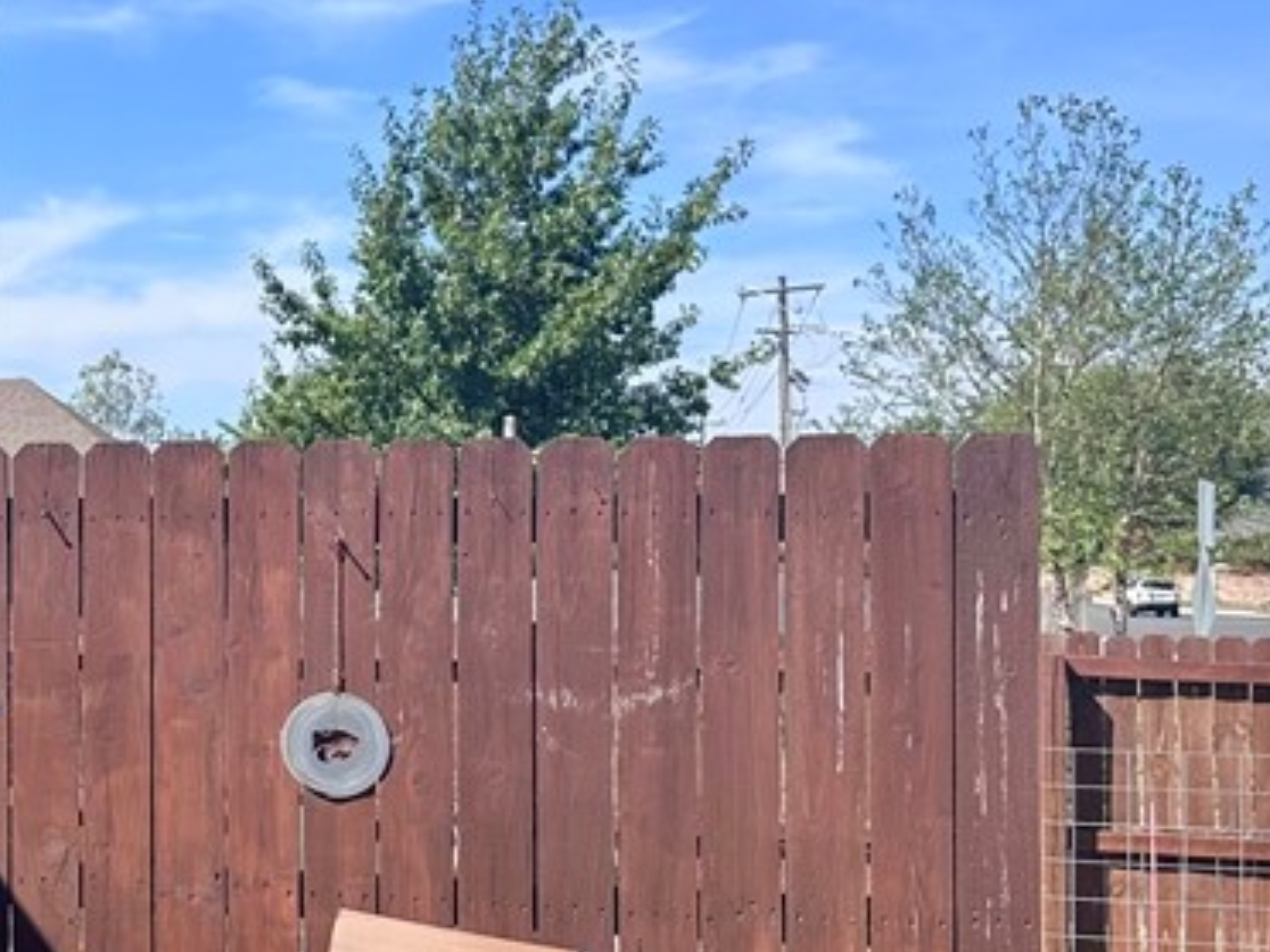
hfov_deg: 27.3
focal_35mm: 66
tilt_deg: -0.4
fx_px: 2421
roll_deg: -0.8
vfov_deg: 22.2
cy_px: 597
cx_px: -68
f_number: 1.78
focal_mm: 6.86
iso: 80
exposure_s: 1/2809
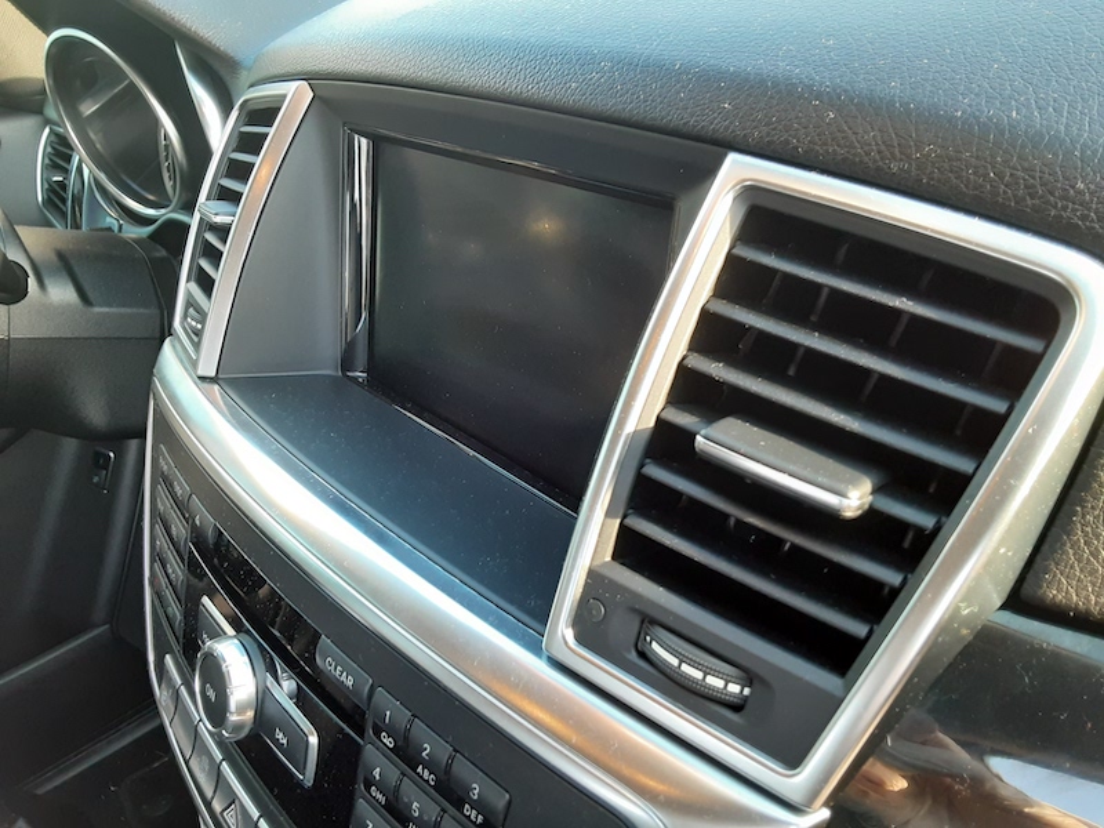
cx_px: 552
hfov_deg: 65.3
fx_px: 861
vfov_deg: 51.4
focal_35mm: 27
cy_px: 414
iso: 125
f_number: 1.9
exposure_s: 1/60
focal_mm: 2.91
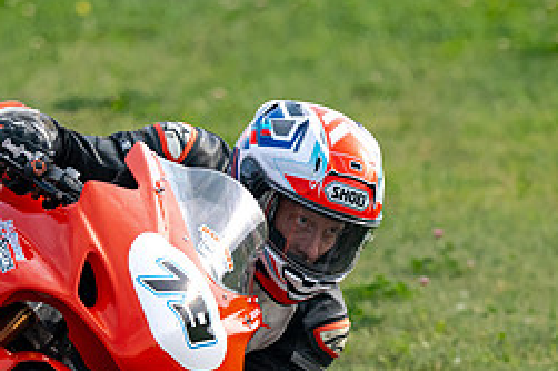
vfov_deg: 1.1
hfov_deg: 1.6
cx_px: 179
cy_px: 318
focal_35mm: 1286
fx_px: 19919
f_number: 6
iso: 400
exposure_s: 1/1250
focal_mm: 400
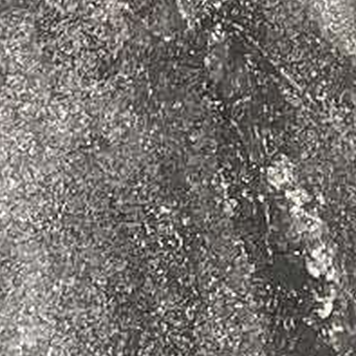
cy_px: -813
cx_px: -1072
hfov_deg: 6.2
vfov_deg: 6.6
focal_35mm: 233
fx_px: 2711
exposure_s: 1/796
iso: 32
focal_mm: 4.2
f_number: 1.6
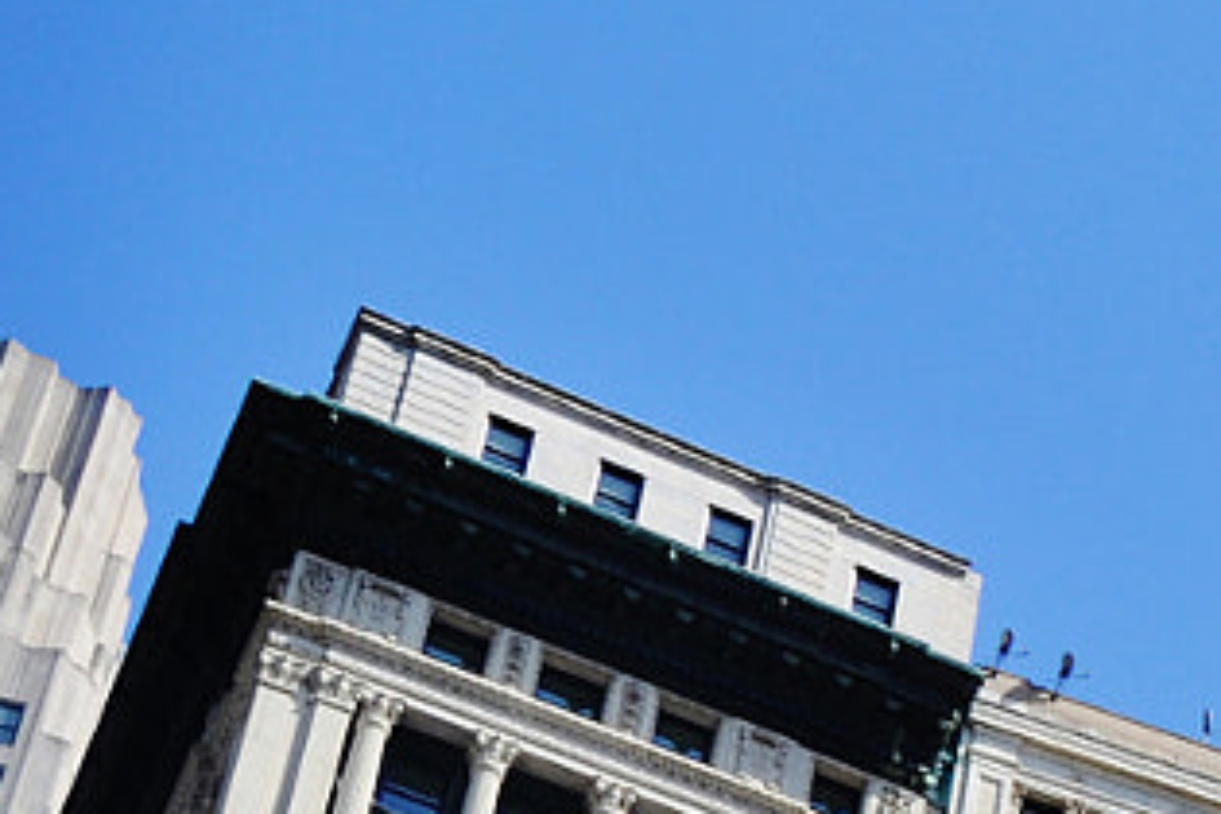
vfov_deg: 9.2
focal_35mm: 137
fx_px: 4646
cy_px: 1764
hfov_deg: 13.1
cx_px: 2364
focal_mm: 18
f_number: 7.1
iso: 100
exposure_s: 1/250
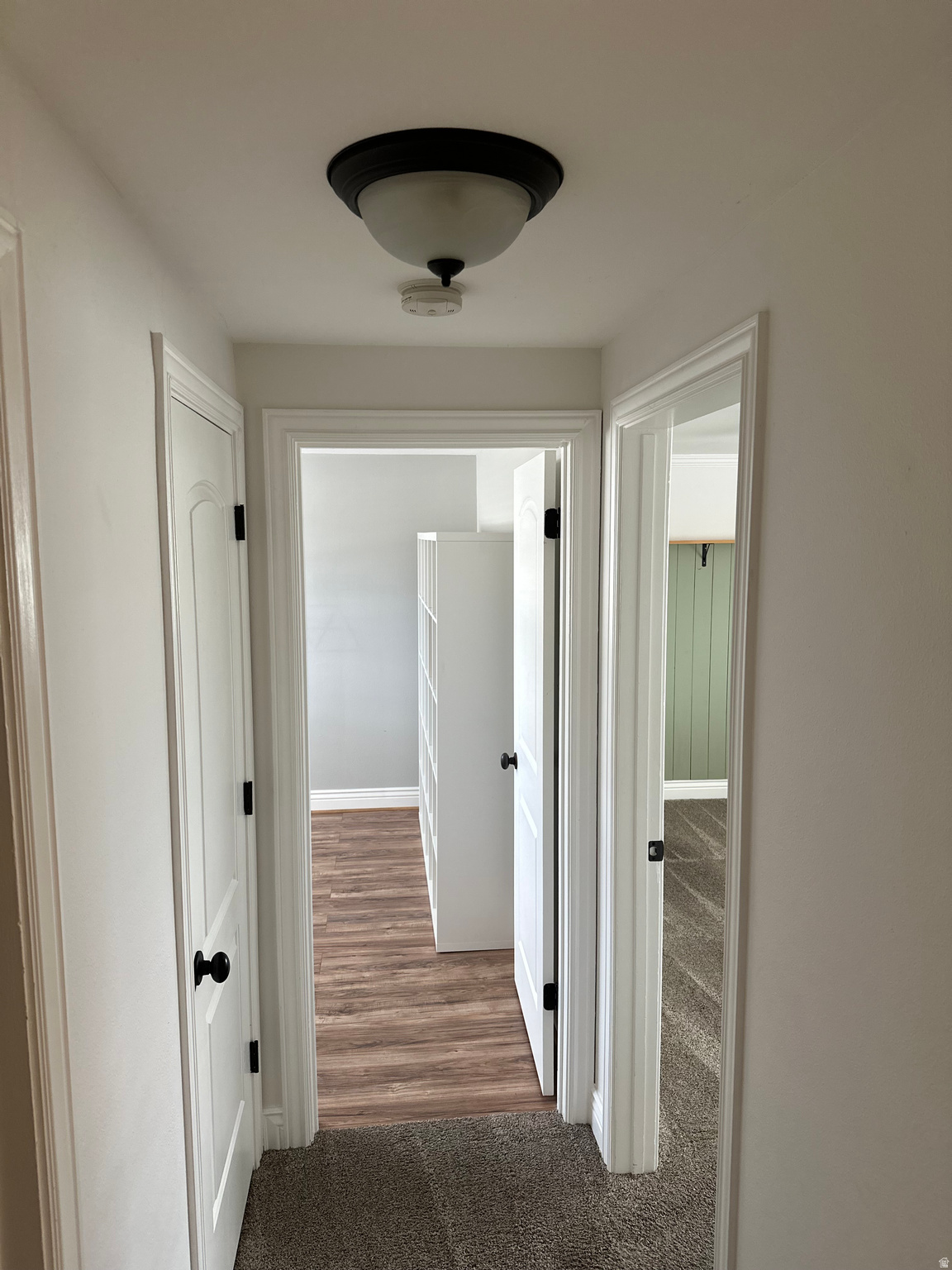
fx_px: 880
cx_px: 476
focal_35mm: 24
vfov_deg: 71.6
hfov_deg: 56.8
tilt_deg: -6.2
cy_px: 635
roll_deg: +0.2
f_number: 1.78
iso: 200
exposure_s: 1/121
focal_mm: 6.86
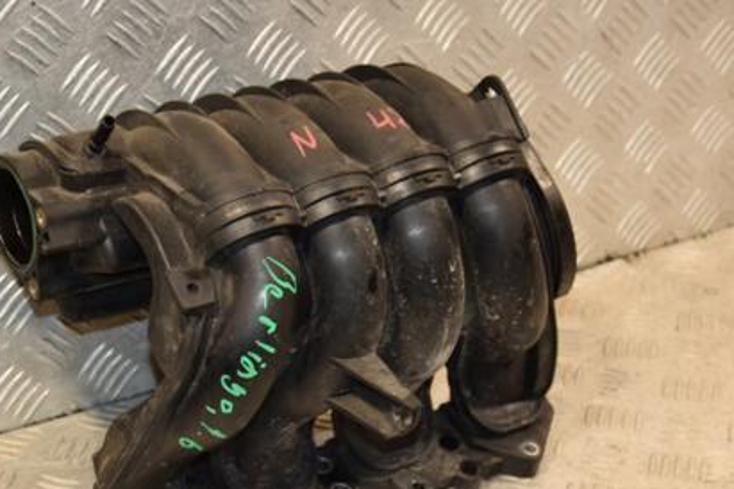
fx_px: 1876
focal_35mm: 92
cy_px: 328
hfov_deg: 22.1
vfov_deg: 14.8
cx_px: 314
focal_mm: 42
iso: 800
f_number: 4.8
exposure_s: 1/125
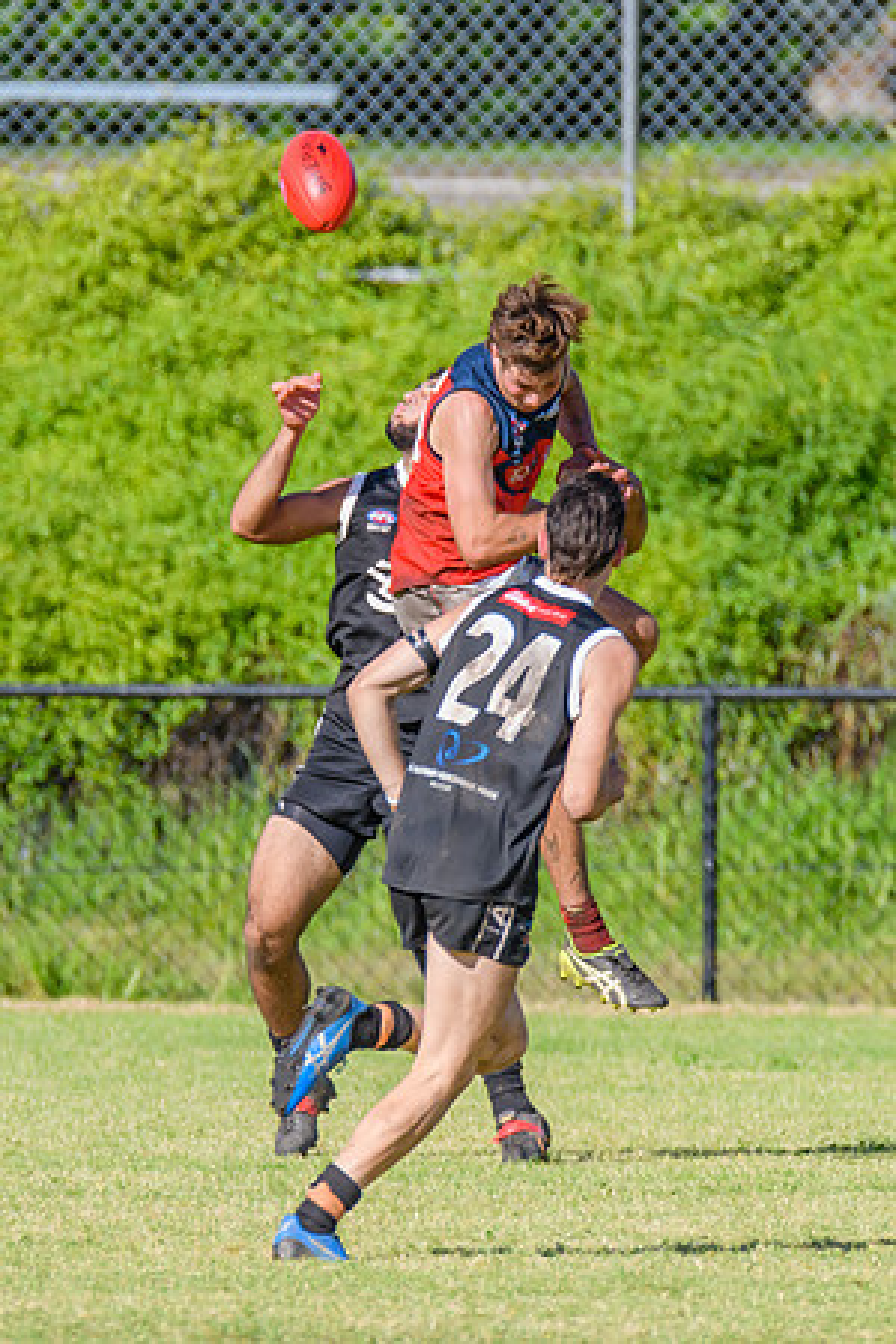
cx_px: 354
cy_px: 554
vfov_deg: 1.8
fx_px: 43117
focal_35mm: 1155
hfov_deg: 1.2
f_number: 7.1
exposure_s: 1/2000
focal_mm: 550
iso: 800
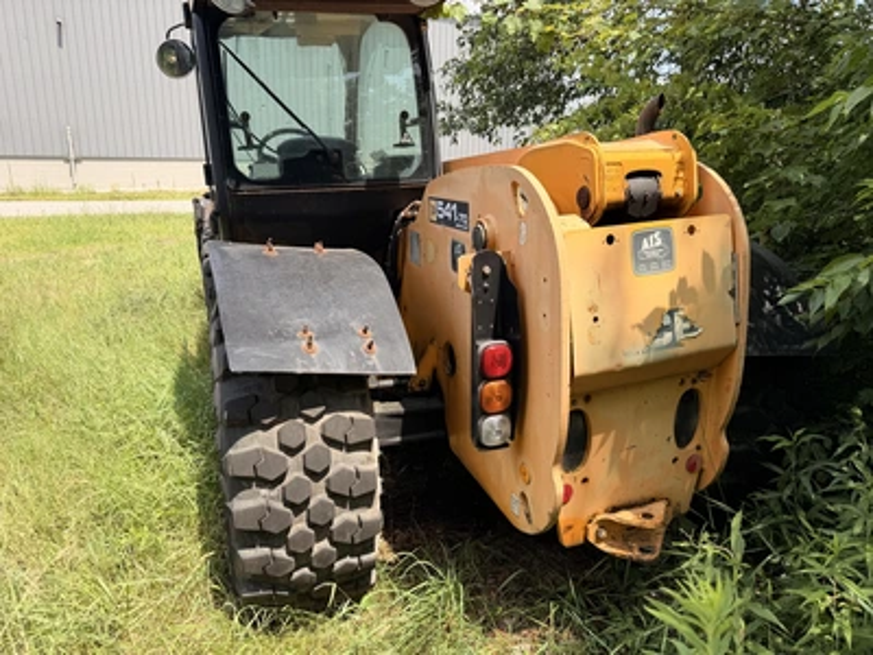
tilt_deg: -13.7
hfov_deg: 71.6
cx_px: 436
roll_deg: +1.3
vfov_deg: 56.8
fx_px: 605
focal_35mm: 24
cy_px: 328
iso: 80
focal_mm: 6.76
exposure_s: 1/1493
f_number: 1.78
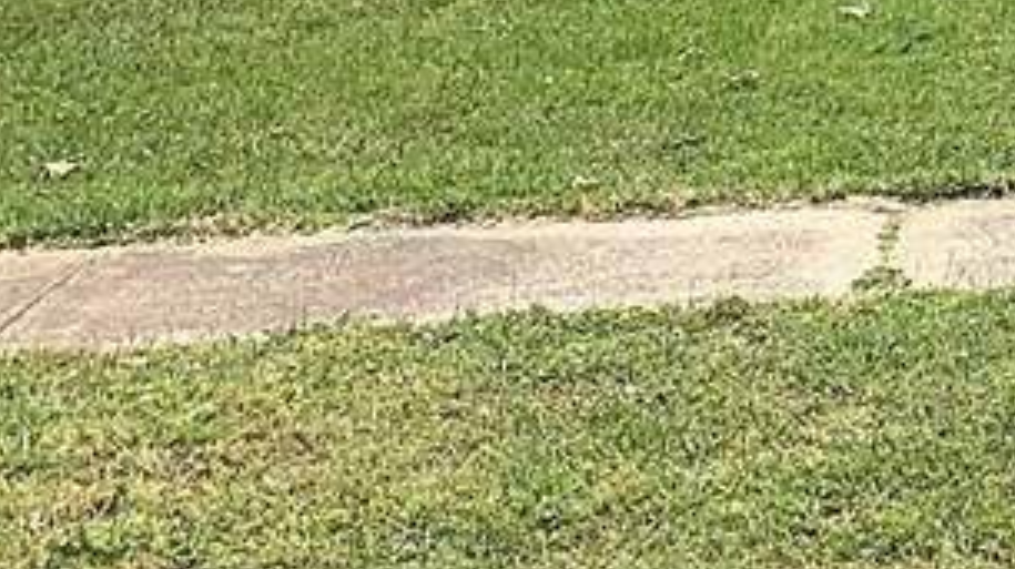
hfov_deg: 15.6
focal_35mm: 119
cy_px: -679
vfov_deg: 9.3
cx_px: 1787
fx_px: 3200
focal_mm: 4.25
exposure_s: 1/2681
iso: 25
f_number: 1.8
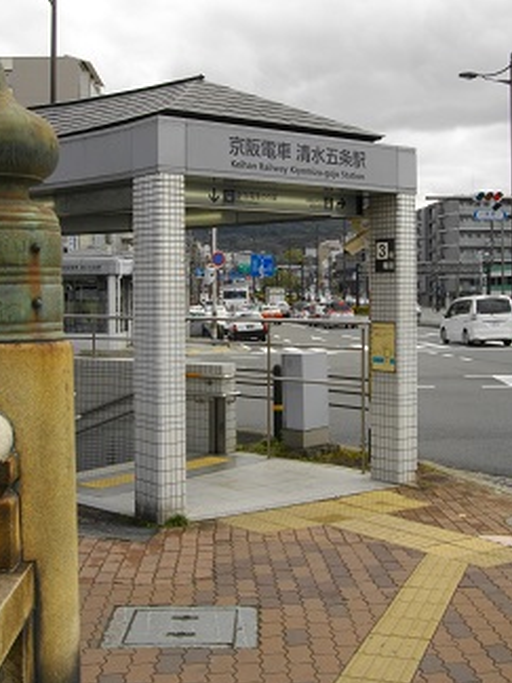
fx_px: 947
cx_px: 276
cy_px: 290
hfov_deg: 30.3
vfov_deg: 39.6
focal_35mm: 48
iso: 100
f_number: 6.3
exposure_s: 1/250
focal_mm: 7.1
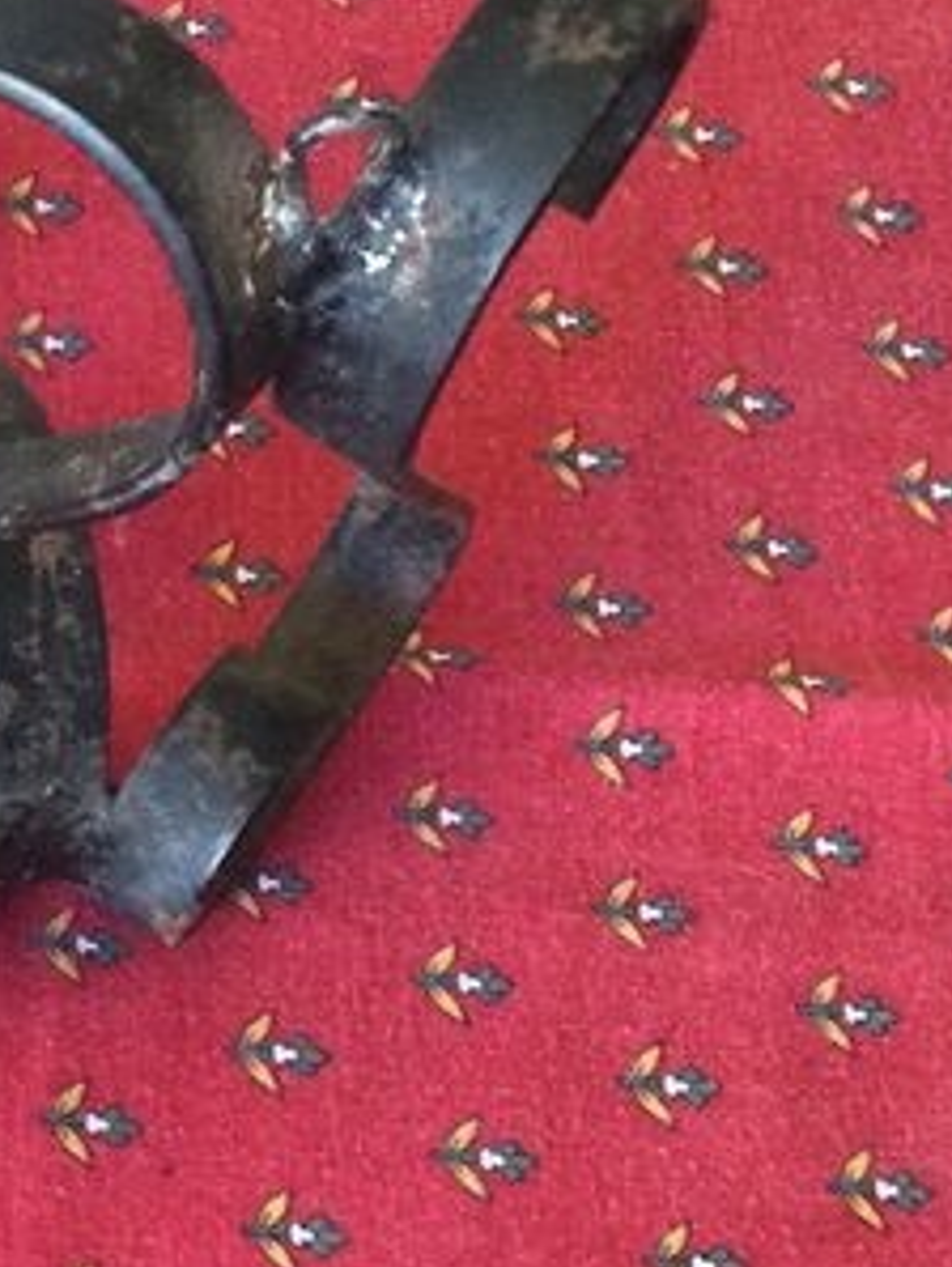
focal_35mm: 104
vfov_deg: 18.9
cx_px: -616
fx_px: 3808
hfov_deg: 13.2
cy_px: 638
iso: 200
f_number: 2.4
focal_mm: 3.3
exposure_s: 1/33
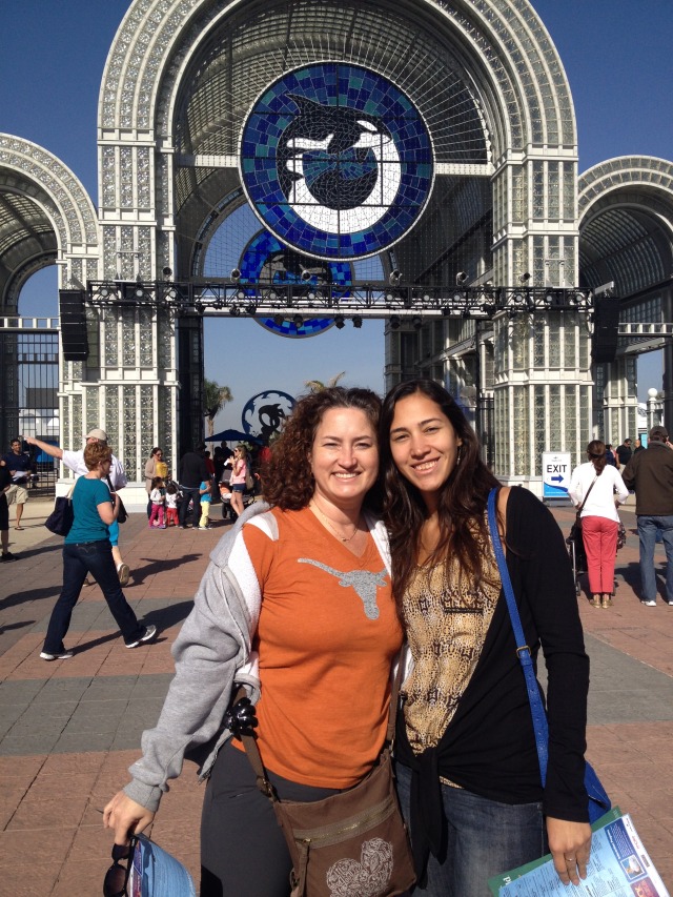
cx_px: 336
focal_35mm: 35
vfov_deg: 52.6
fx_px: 907
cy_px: 448
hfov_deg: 40.7
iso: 50
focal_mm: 4.28
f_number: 2.4
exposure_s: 1/2404
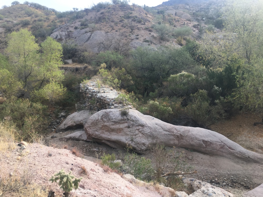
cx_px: 132
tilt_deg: -11.4
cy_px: 98
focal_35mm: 29
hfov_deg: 61.7
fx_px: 220
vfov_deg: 48.2
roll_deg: +3.2
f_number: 2.2
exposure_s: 1/493
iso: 25
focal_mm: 4.15
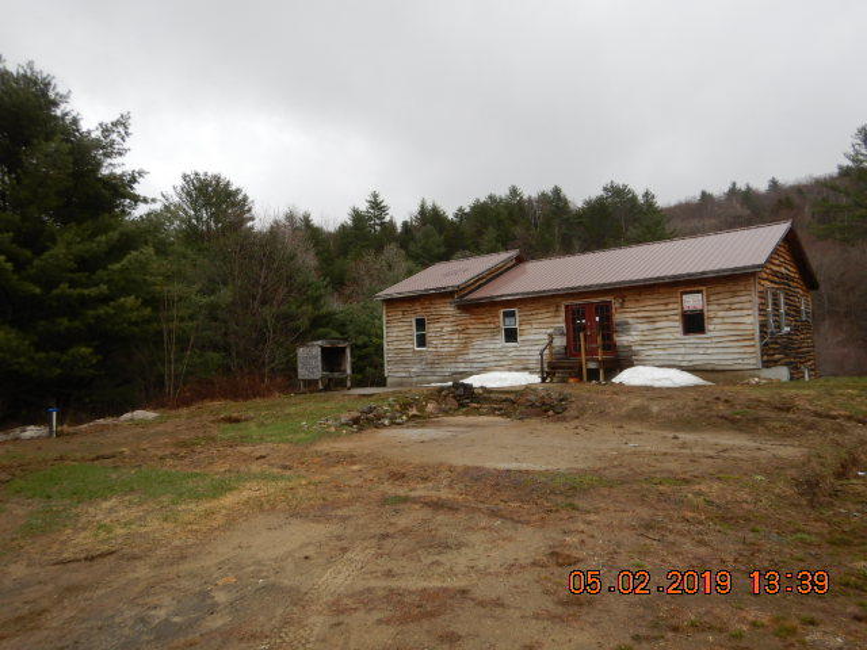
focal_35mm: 24
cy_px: 325
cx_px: 434
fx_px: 601
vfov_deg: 56.8
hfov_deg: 71.6
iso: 125
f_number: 2.8
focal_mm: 4.3
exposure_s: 1/800
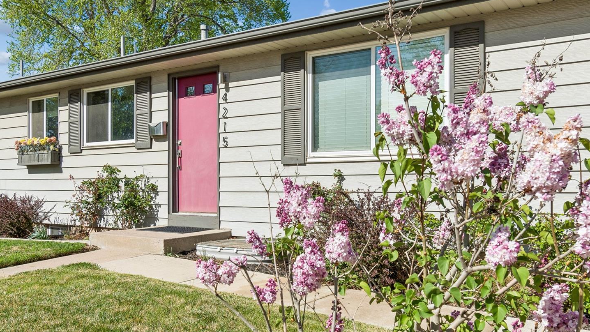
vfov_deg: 33.7
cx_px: 308
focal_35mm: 35
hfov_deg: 56.6
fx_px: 548
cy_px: 194
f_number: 9
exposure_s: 1/400
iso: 100
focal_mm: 20
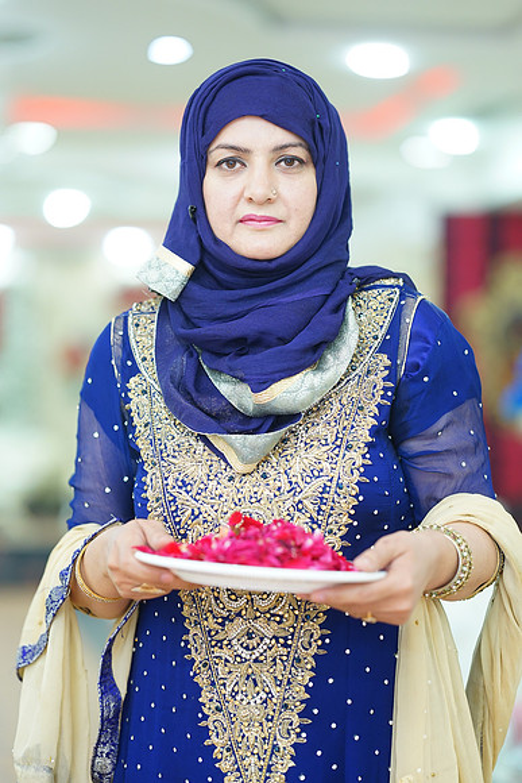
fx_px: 1848
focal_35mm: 85
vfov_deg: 23.9
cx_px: 261
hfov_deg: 16.1
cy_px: 392
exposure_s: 1/160
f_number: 1.7
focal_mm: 85
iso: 640
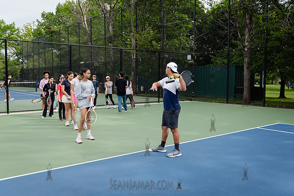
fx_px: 279
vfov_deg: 38.7
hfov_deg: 55.6
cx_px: 147
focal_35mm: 34
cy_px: 98
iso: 200
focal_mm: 34
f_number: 4
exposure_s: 1/640
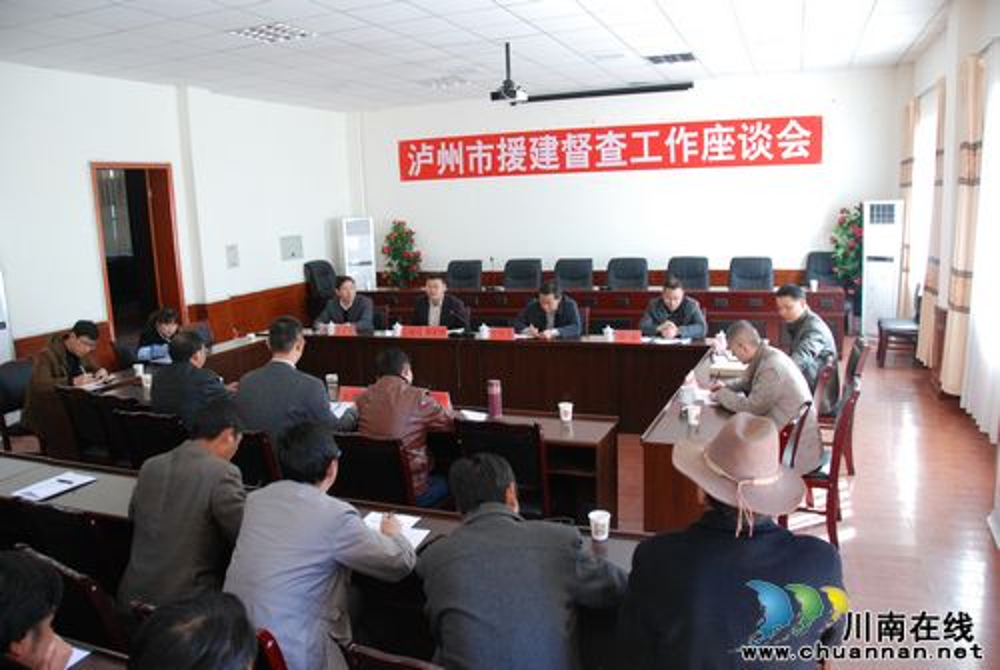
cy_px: 335
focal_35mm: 27
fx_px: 751
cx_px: 500
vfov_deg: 48.1
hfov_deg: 67.3
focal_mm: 18
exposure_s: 1/60
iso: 1000
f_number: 4.5
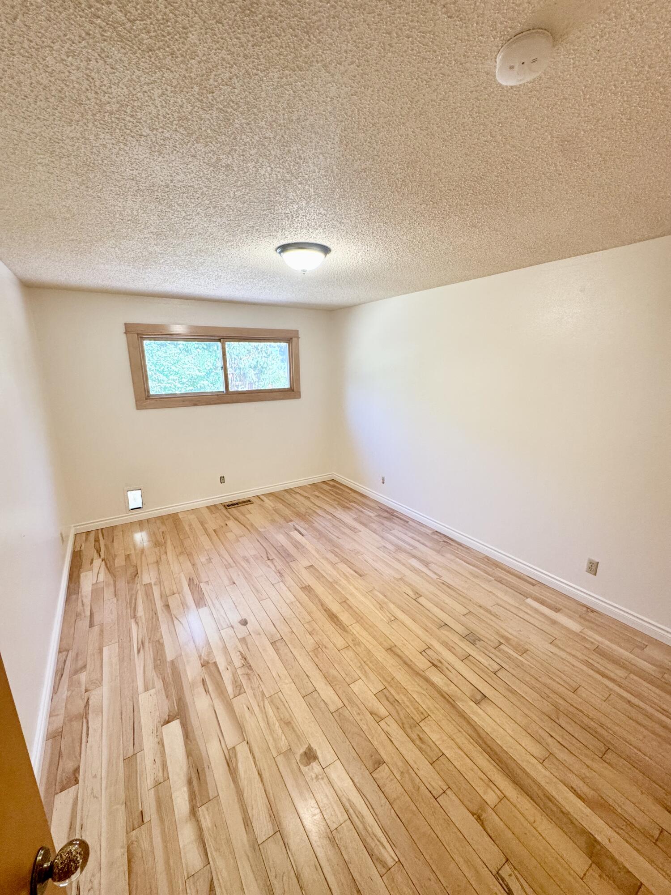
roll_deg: -0.9
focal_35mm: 14
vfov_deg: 102.1
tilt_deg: -13.4
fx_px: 362
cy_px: 448
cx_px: 336
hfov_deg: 85.7
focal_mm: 2.22
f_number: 2.2
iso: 200
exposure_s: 1/120
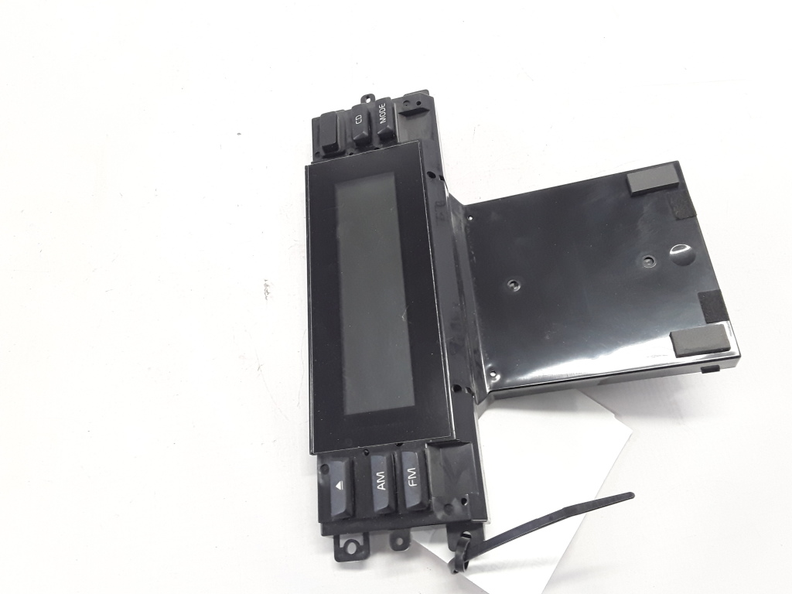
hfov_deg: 65.3
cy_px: 297
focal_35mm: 27
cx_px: 396
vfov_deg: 51.4
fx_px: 618
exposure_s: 1/33
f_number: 1.9
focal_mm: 2.91
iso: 125
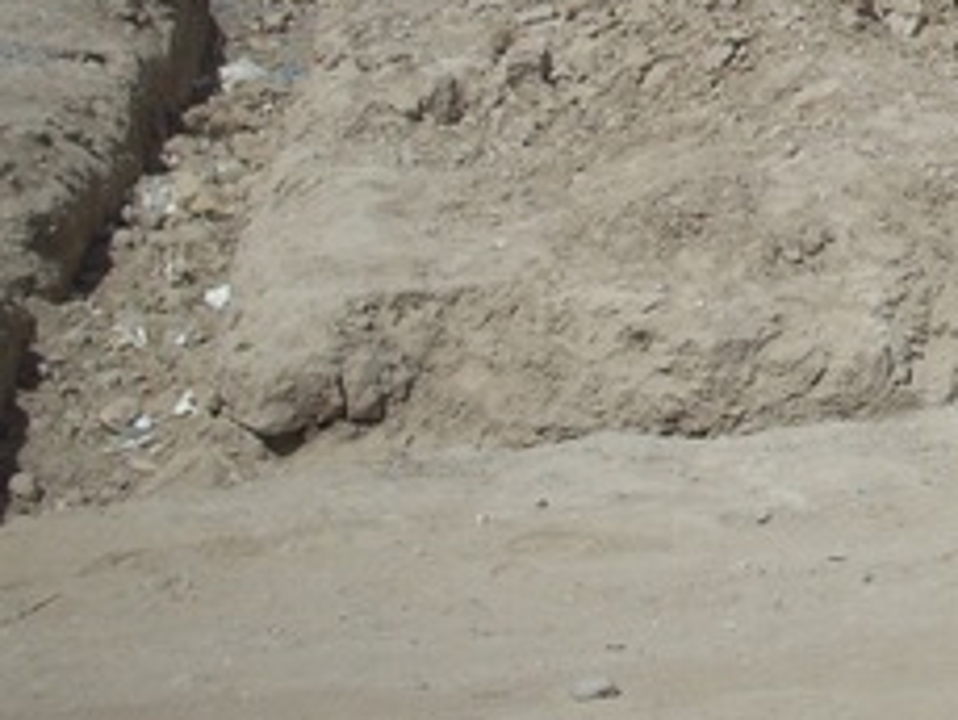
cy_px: -117
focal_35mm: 97
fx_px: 2686
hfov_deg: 19.0
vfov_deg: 14.8
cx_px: 1188
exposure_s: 1/621
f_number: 5.6
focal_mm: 6.2
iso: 64
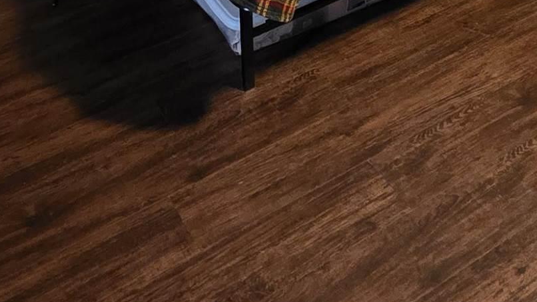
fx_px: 769
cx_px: 239
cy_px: -318
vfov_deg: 16.4
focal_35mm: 54
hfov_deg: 38.5
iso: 1000
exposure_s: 1/60
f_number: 1.9
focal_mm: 2.2
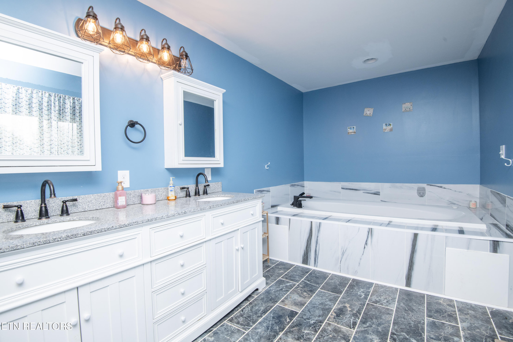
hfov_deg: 96.7
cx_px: 256
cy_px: 171
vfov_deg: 73.7
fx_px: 228
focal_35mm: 16
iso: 400
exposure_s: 1/60
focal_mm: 16
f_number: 9
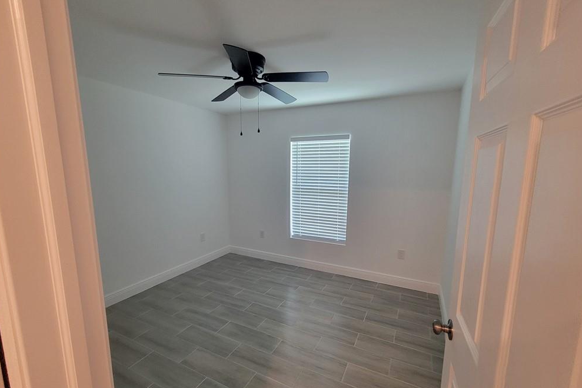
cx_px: 295
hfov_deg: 104.3
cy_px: 206
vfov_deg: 81.1
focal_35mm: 14
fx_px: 226
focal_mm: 2.2
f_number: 2.2
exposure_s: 1/60
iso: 400
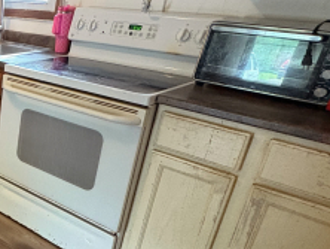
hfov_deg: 33.9
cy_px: 136
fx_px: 401
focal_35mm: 42
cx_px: -87
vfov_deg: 34.4
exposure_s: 1/60
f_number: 2.2
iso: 800
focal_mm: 2.22
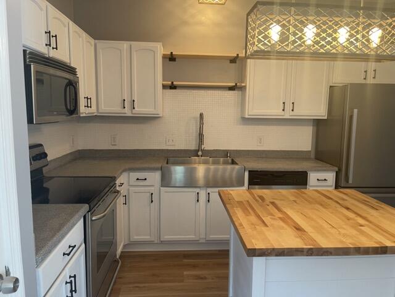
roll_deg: -1.9
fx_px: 297
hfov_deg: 67.3
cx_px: 198
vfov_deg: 53.1
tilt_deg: -7.6
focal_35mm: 26
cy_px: 148
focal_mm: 5.1
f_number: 1.6
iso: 200
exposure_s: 1/60
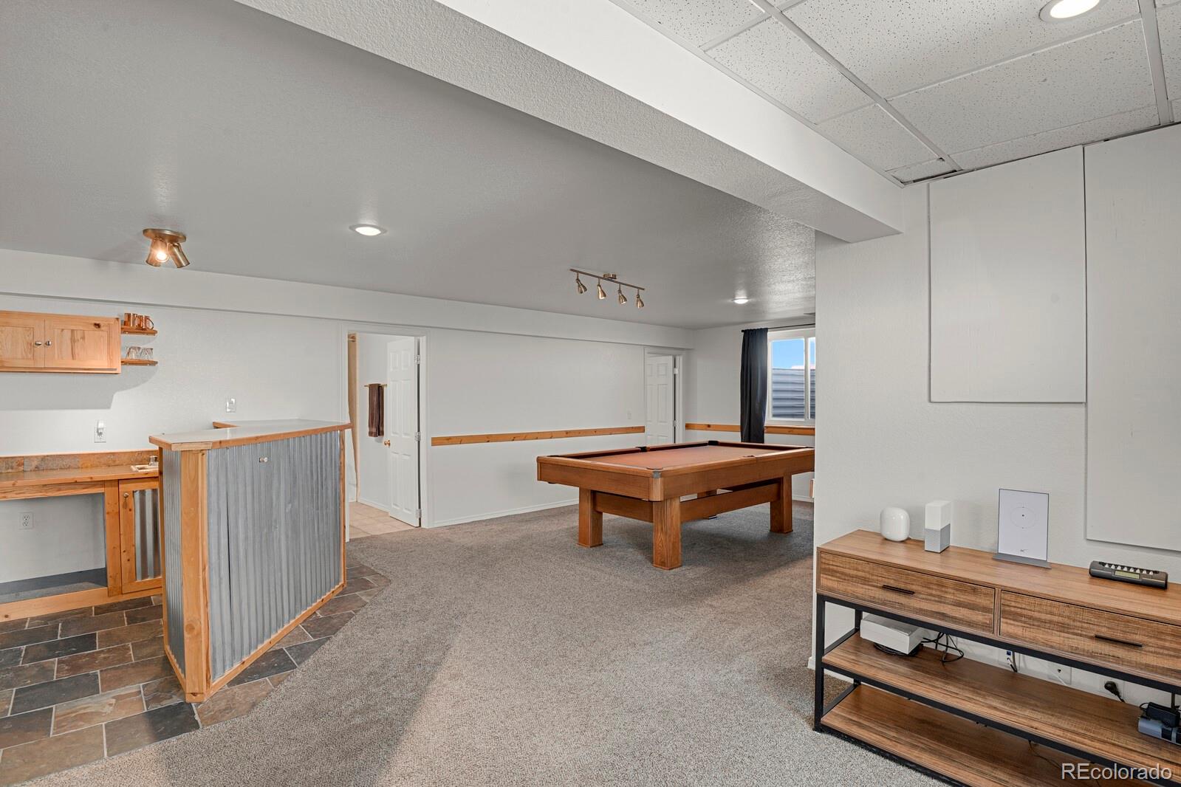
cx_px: 590
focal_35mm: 17
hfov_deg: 93.3
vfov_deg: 70.4
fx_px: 558
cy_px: 394
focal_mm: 17
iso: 250
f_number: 8
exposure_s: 3
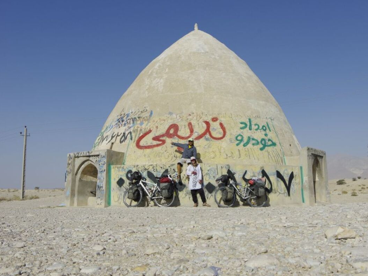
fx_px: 361
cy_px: 139
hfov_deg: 53.9
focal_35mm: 34
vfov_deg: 41.8
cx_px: 204
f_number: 14
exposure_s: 1/400
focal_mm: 21
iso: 200
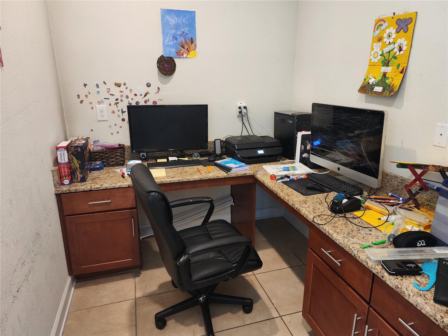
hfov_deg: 73.9
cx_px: 224
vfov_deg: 58.9
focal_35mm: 23
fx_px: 298
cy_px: 168
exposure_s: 1/120
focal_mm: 6.4
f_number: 1.8
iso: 500
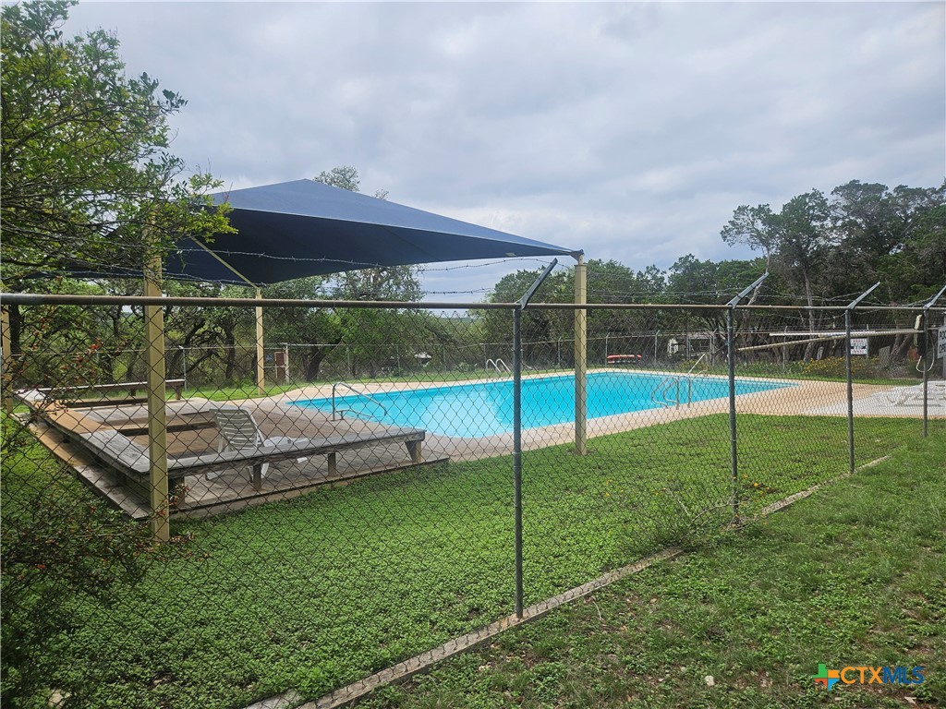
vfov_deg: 58.9
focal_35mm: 23
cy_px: 354
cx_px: 473
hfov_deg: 73.9
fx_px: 629
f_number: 1.8
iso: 25
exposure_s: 1/2140
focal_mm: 5.4
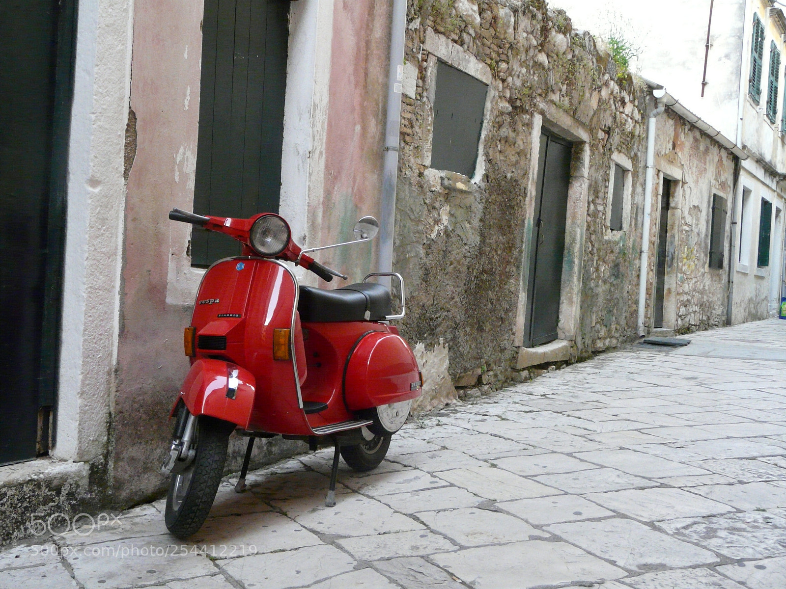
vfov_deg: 36.0
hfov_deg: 46.8
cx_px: 393
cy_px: 294
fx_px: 908
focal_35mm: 40
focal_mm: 6.5
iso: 400
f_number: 3.2
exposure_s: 1/80
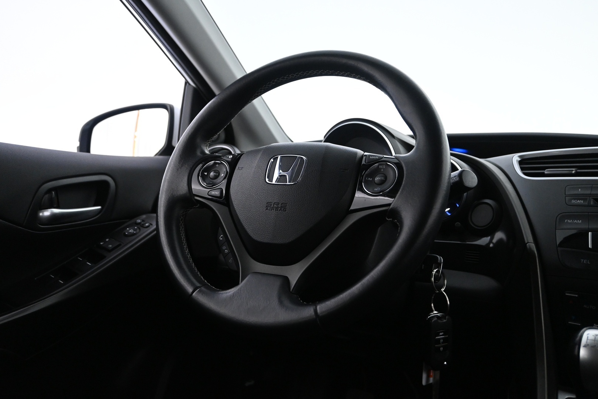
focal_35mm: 31
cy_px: 200
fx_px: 511
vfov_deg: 42.6
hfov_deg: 60.7
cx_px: 299
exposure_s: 1/40
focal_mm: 20.5
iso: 2500
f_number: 3.8
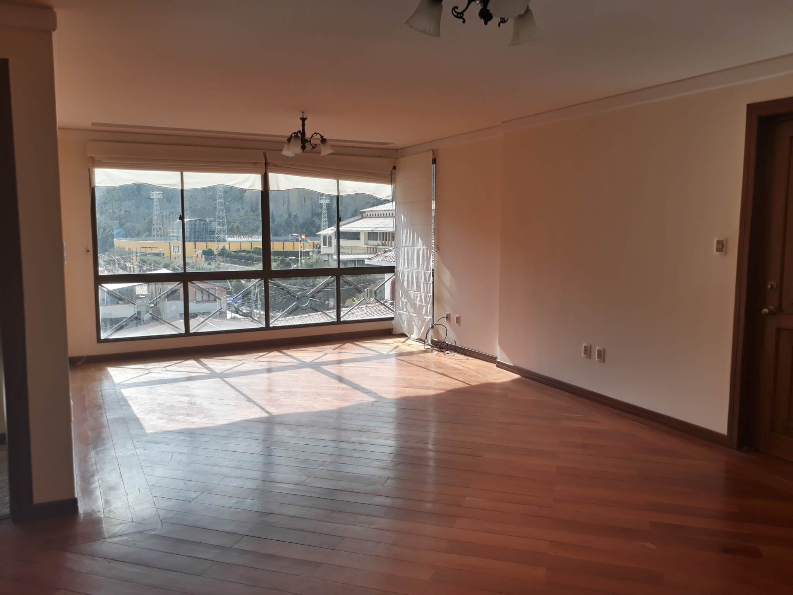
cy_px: 298
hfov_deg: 65.3
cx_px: 396
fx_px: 619
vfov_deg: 51.4
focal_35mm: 27
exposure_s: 1/241
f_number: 1.9
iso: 40
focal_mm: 3.6
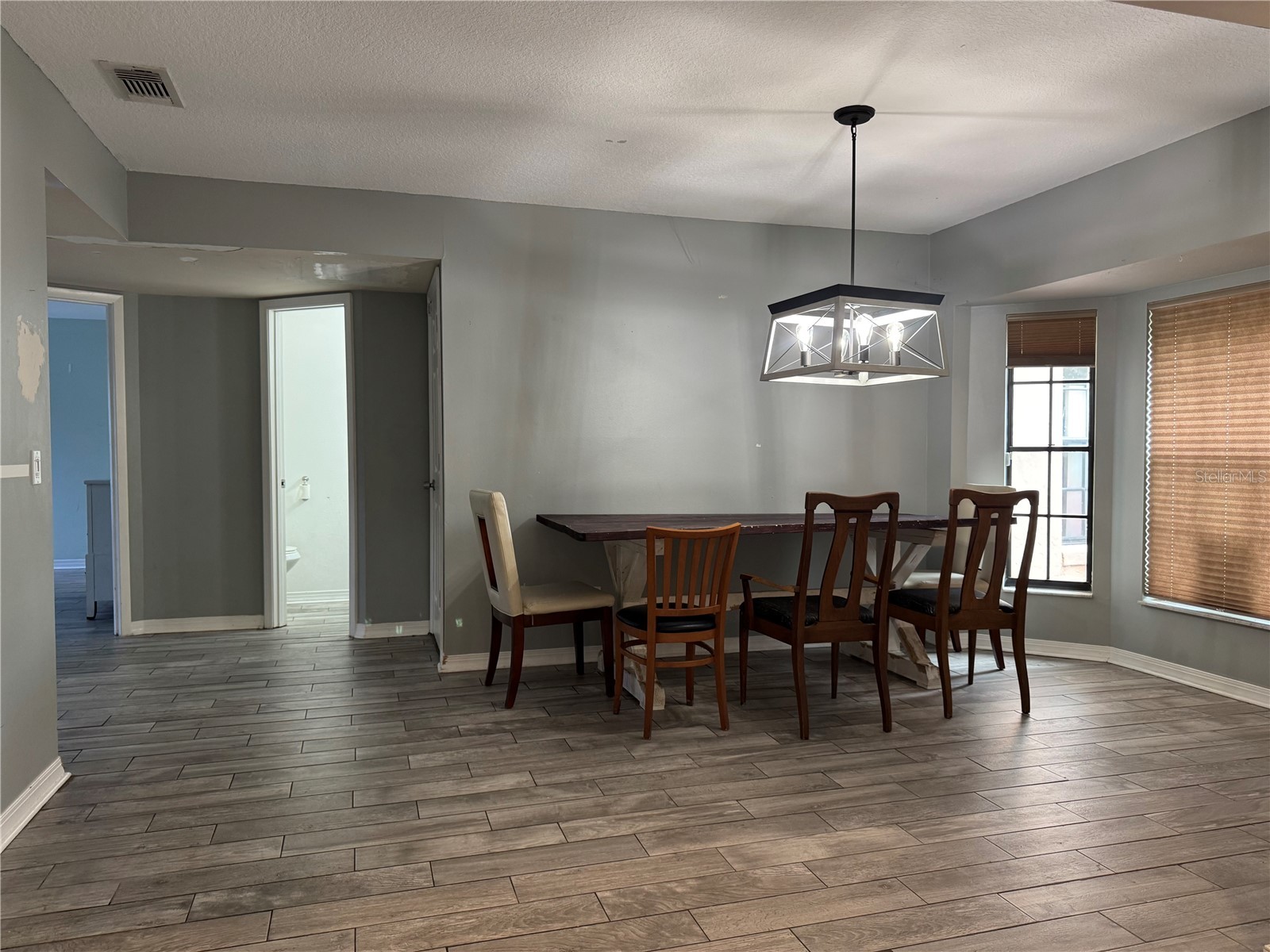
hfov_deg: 71.6
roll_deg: +0.4
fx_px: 881
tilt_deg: -2.2
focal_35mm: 24
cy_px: 476
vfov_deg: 56.8
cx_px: 635
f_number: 1.78
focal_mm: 6.76
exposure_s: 1/60
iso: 250
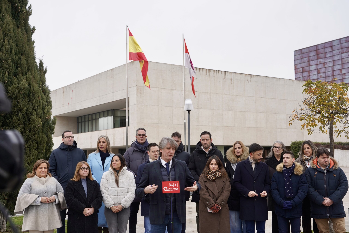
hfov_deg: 44.5
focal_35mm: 44
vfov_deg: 30.5
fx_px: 427
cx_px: 174
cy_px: 116
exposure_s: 1/500
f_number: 5
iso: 400
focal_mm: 44
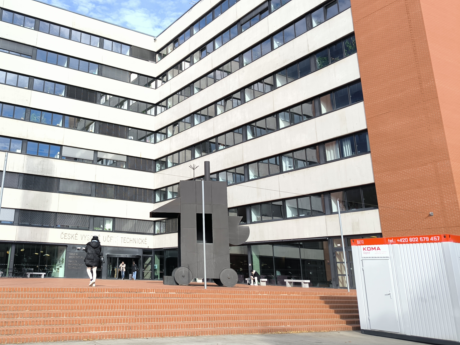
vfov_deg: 41.5
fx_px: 452
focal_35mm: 34
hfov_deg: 52.3
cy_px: 130
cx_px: 134
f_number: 1.9
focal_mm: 6.92
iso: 50
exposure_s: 1/650
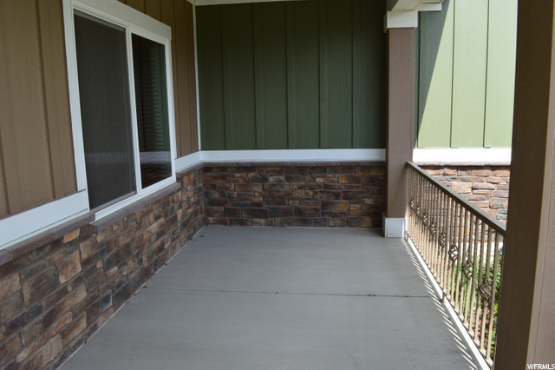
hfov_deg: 67.4
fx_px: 416
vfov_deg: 47.9
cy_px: 185
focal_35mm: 27
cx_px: 278
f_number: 10
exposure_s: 1/200
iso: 400
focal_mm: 18
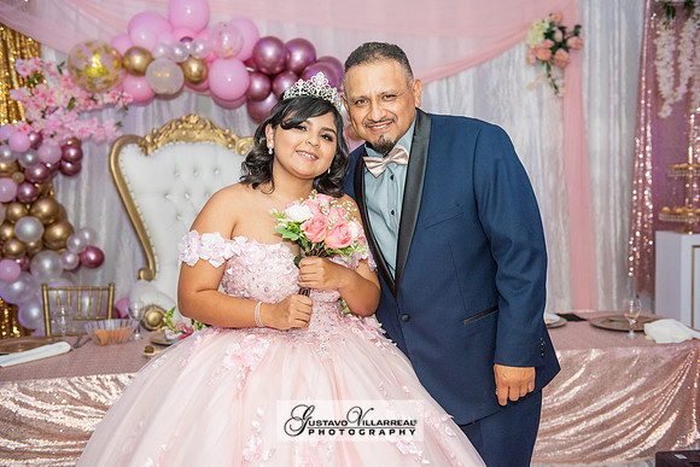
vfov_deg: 29.9
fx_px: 875
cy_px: 234
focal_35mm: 45
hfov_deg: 43.6
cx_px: 350
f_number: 3.5
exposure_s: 1/160
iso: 1250
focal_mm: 45
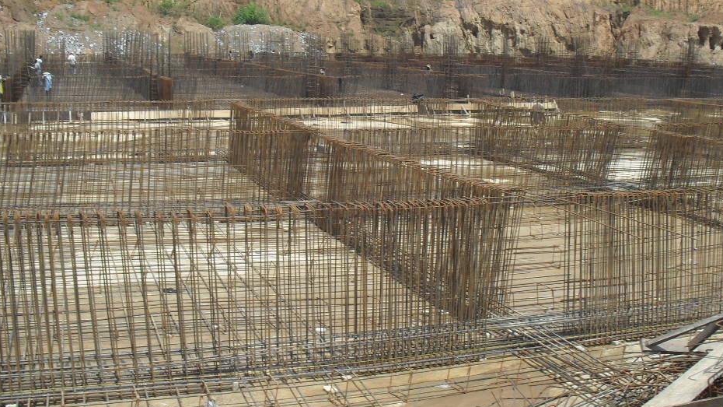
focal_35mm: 42
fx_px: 805
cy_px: 198
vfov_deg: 28.3
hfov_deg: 48.3
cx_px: 383
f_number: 8.4
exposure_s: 1/250
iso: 100
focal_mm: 6.3
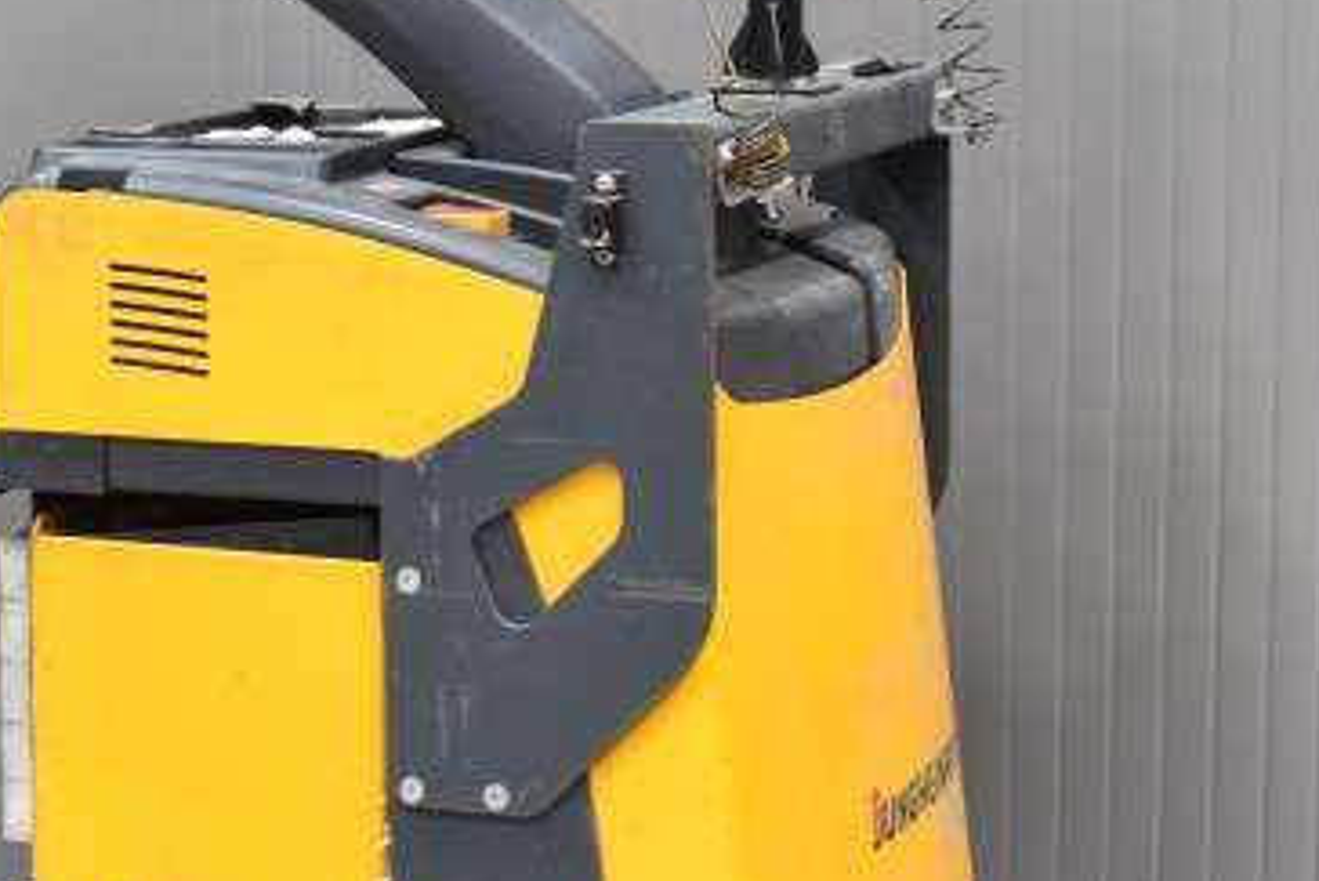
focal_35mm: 114
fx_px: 4165
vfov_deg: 12.1
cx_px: 239
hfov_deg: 17.8
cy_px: 352
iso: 1600
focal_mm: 23
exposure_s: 1/30
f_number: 5
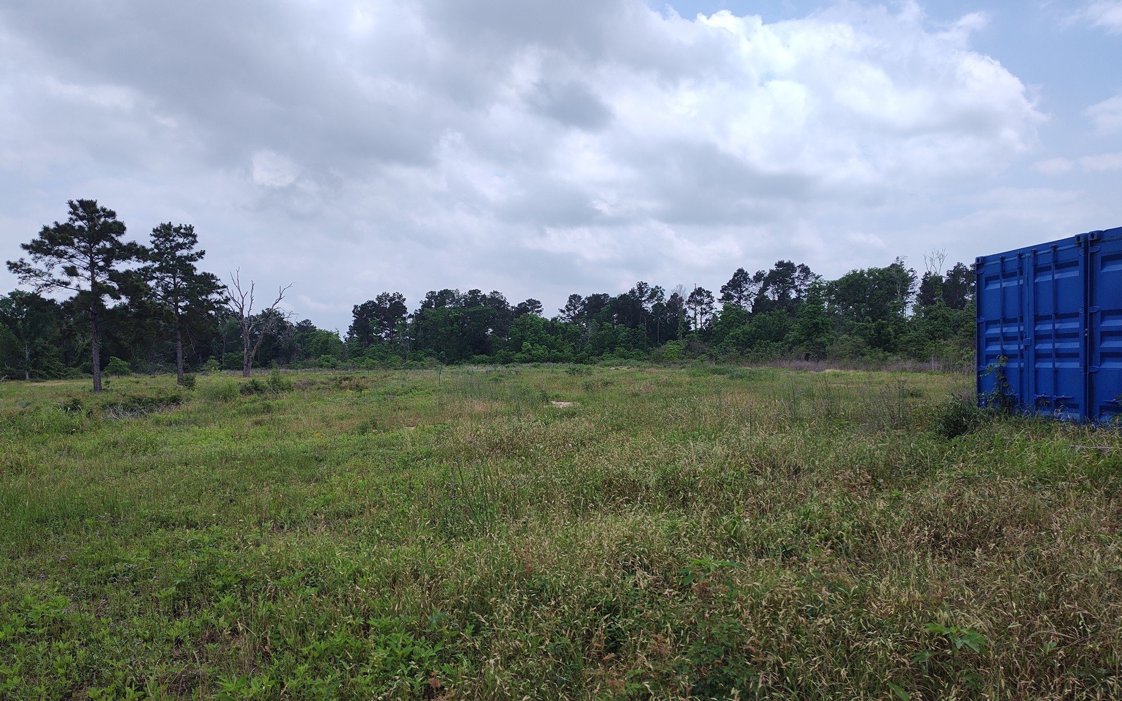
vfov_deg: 49.2
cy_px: 385
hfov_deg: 72.5
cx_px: 557
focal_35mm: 25
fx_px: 764
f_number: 1.88
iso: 100
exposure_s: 1/3883
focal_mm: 5.56
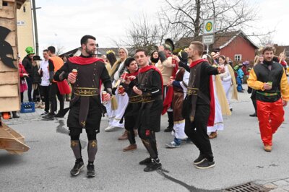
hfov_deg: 50.7
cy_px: 96
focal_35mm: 38
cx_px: 144
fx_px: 305
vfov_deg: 35.0
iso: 2500
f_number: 9
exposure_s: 1/320
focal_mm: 38
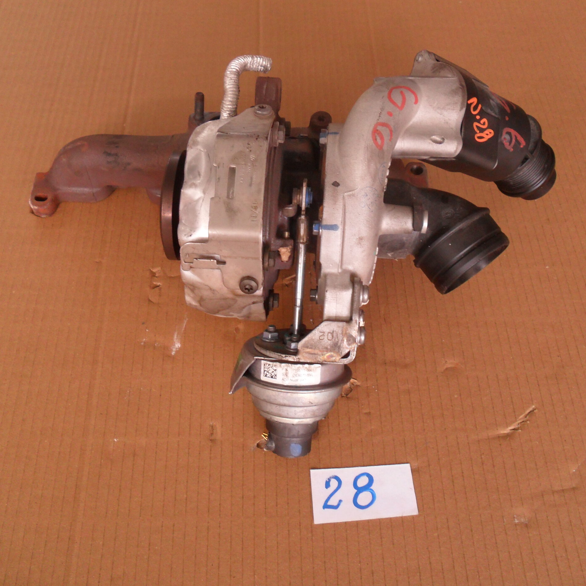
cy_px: 293
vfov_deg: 40.0
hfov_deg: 40.0
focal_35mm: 42
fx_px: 804
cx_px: 302
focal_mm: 6.3
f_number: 3
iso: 120
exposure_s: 1/30
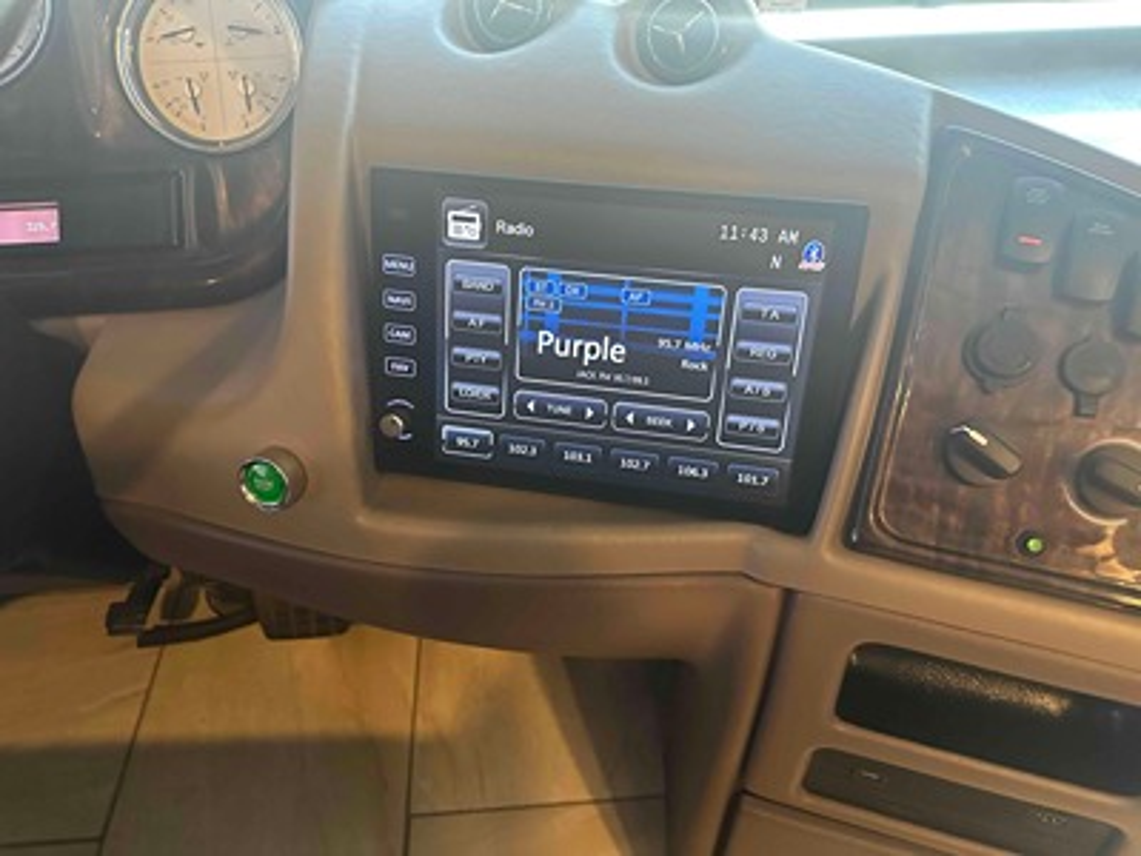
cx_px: 570
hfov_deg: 71.6
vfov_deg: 56.8
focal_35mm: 24
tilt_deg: -43.9
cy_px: 428
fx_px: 791
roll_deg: +2.9
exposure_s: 1/60
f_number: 1.78
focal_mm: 6.86
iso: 800
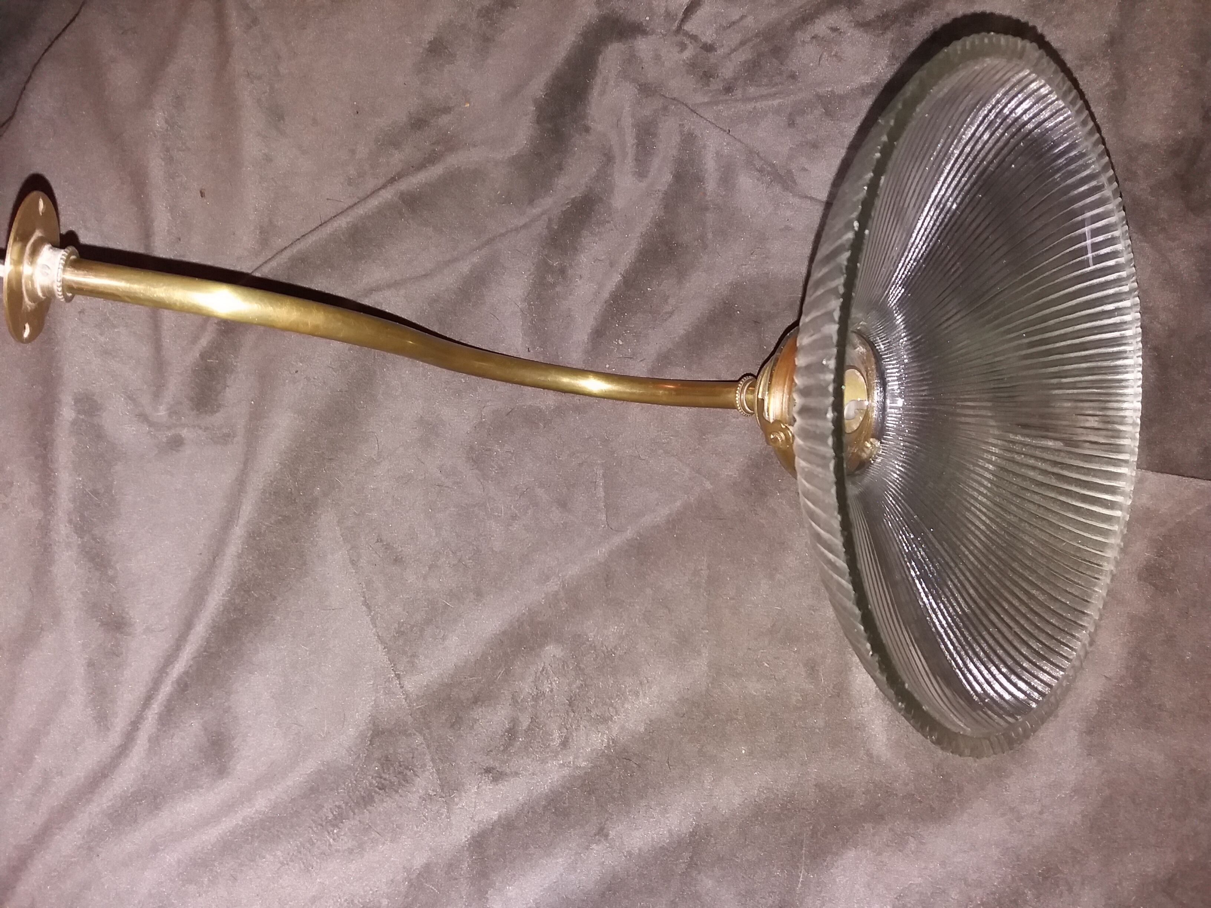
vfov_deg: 49.7
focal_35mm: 28
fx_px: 980
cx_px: 606
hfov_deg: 63.4
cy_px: 454
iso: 125
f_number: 1.9
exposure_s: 1/30
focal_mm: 3.7
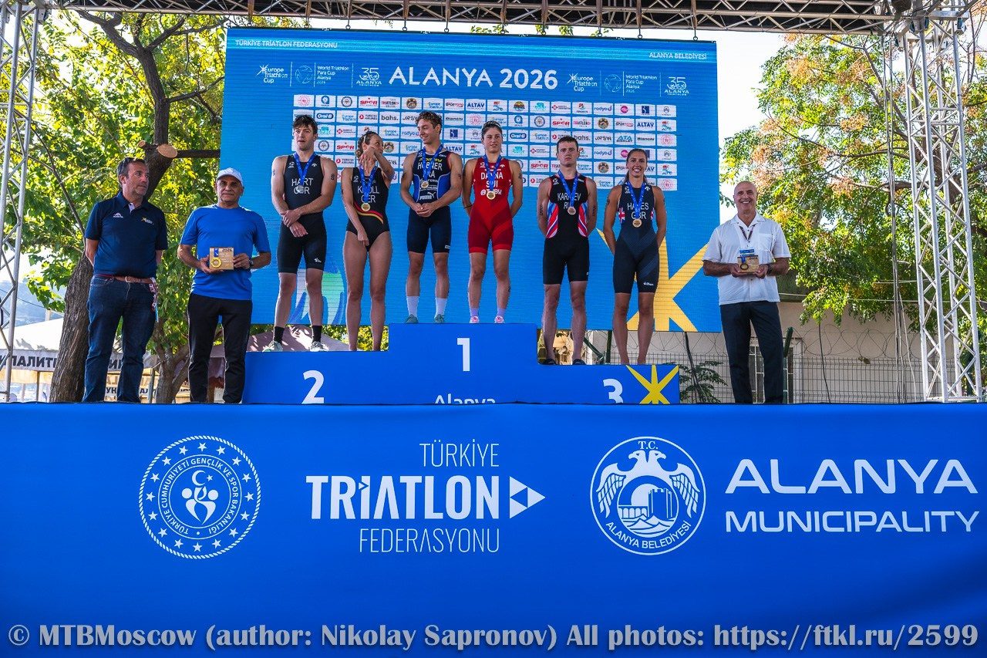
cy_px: 329
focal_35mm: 31
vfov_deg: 42.3
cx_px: 494
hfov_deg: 60.3
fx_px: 850
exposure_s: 1/320
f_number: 5.6
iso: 250
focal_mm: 31
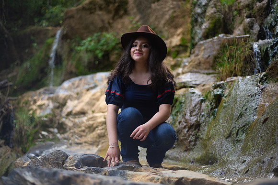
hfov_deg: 39.6
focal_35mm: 50
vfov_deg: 27.0
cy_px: 92
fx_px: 386
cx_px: 139
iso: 400
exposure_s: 1/2000
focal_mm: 50
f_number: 1.8
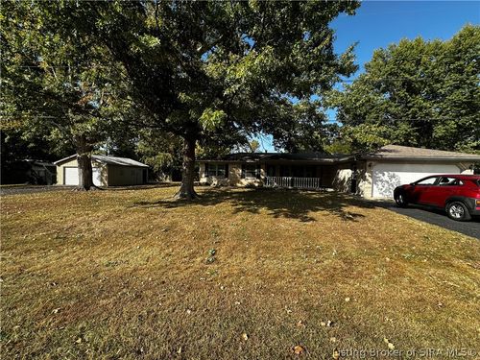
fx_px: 194
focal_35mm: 14
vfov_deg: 85.7
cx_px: 240
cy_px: 180
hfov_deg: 102.1
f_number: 2.2
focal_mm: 2.22
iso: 40
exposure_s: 1/855
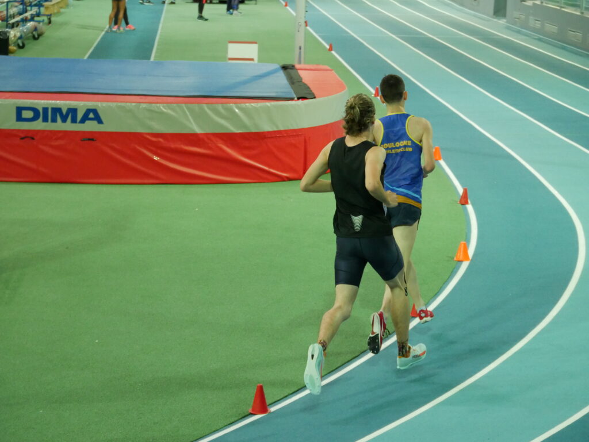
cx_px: 294
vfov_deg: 14.0
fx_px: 1804
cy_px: 221
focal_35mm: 106
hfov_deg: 18.5
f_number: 5
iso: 3200
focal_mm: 53
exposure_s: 1/500
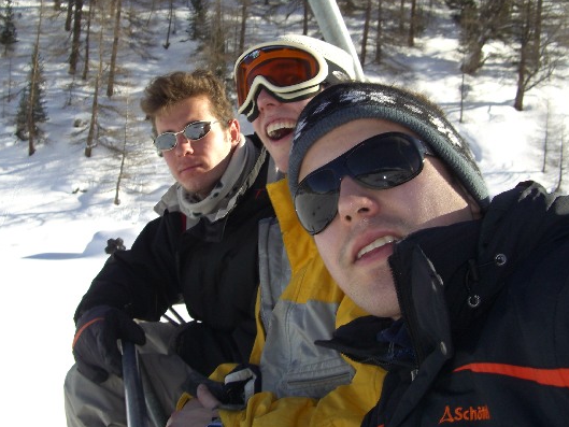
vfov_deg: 31.5
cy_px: 191
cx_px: 255
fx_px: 756
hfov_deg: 41.2
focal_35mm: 46
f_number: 5.6
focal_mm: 7.9
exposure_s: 1/200
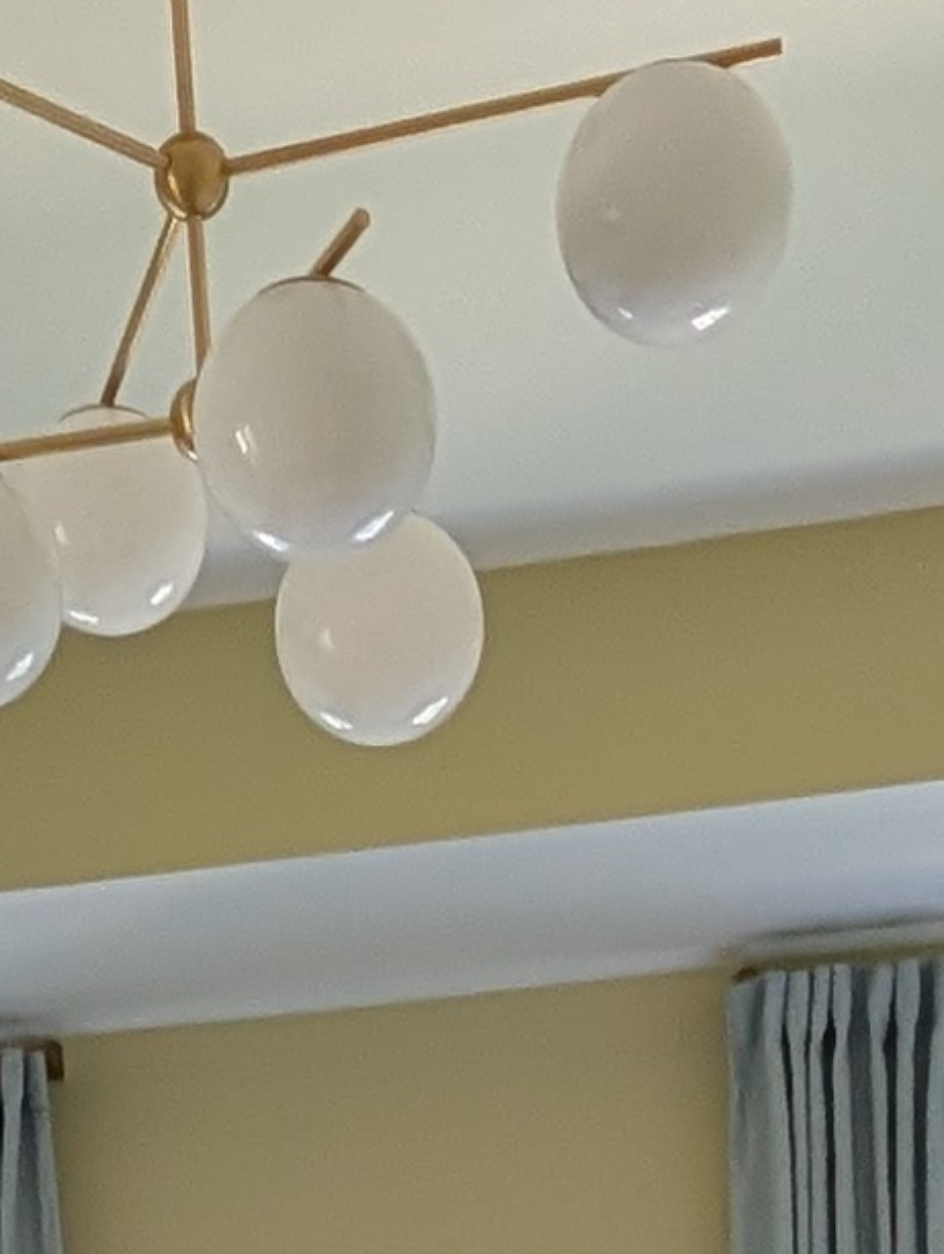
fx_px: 2901
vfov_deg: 18.1
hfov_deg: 18.4
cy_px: 2385
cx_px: 309
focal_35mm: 80
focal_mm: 2.02
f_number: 1.7
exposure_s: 1/40
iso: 68
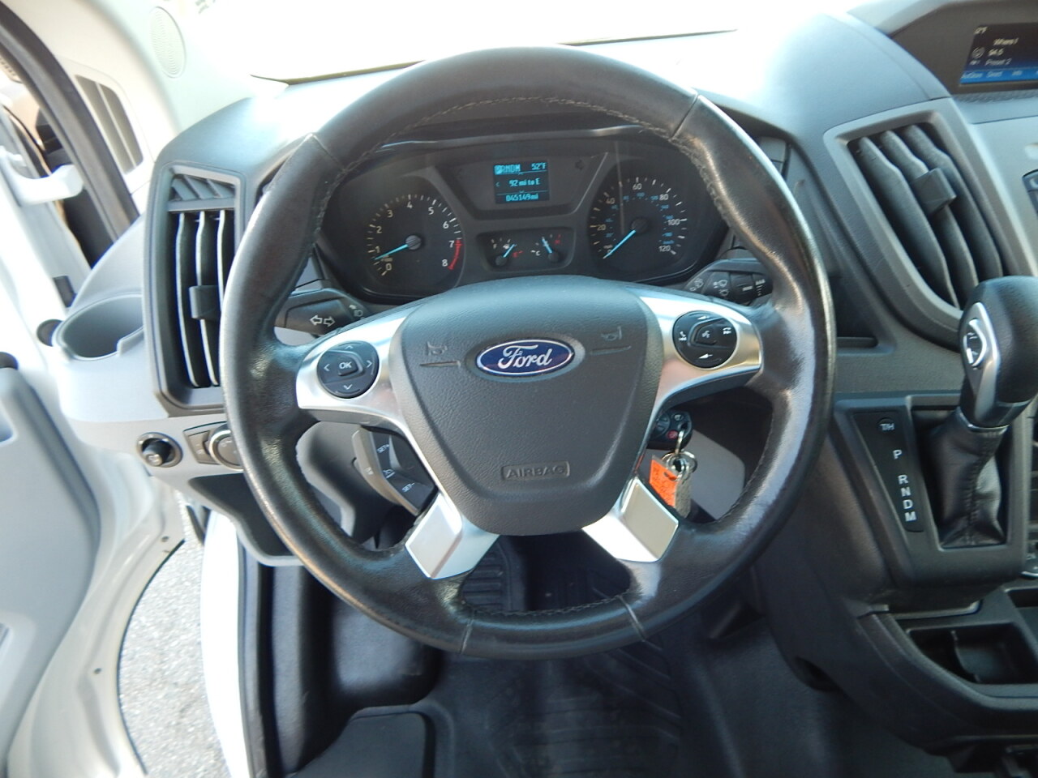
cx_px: 519
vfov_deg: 61.1
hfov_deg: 76.4
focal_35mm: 22
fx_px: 660
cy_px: 389
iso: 125
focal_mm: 4
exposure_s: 1/50
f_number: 3
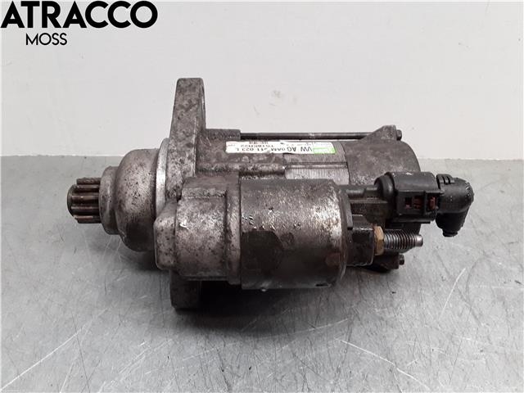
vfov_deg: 49.7
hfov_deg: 63.4
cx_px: 262
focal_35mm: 28
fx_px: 424
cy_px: 196
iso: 50
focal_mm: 2.91
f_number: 1.9
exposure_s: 1/50
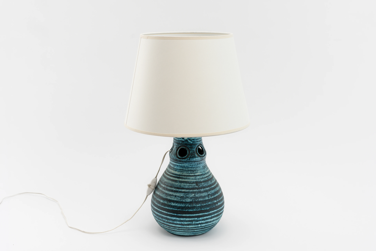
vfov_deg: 27.0
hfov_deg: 39.6
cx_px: 188
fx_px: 522
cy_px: 126
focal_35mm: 50
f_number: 8
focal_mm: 50
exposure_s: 1/200
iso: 250
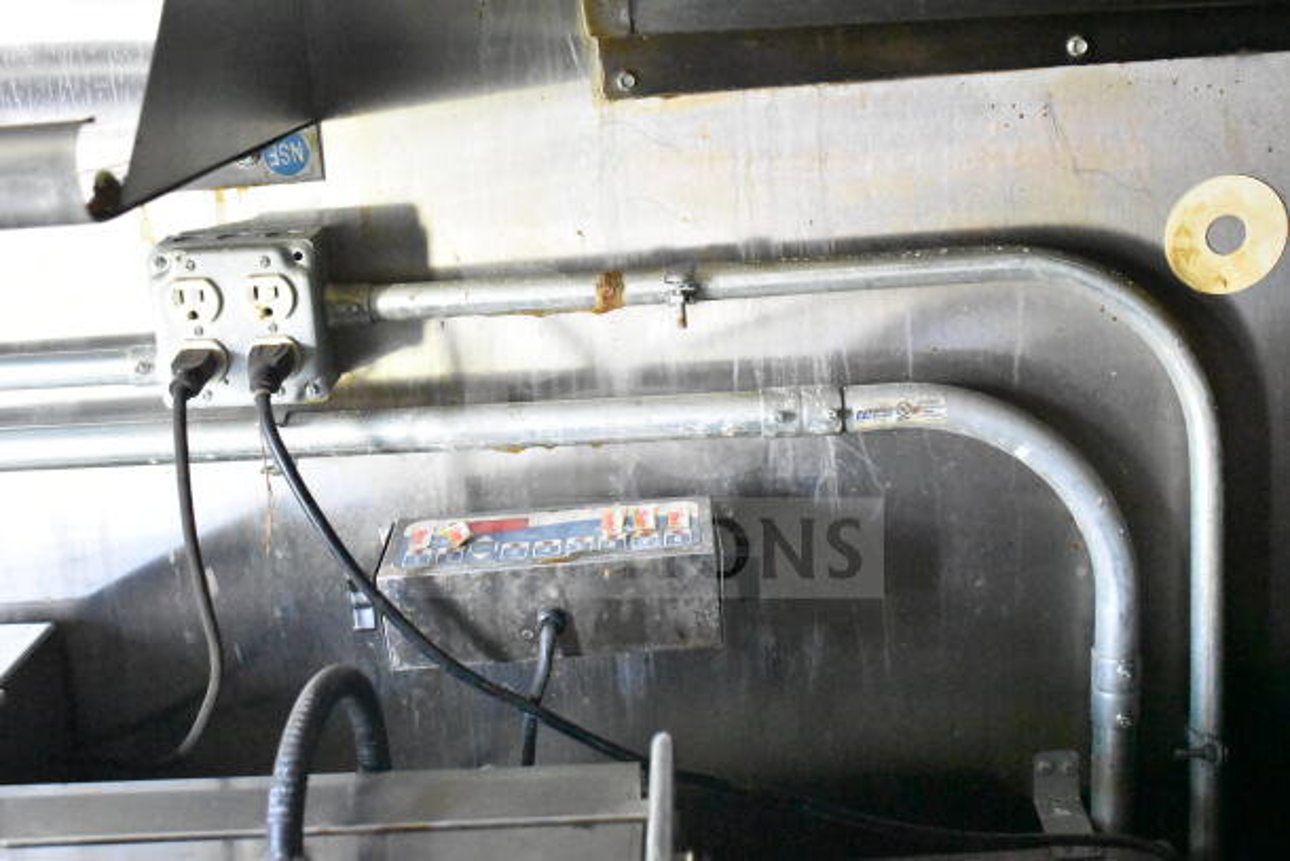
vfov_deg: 29.9
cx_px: 645
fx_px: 1613
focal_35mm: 45
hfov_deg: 43.6
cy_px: 430
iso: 16000
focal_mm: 30
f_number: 4.2
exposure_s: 1/50
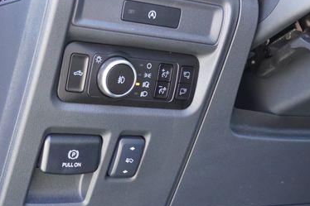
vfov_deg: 18.9
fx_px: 620
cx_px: 172
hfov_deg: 28.1
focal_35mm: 72
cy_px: 89
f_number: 4.5
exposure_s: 1/160
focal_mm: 28
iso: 2500
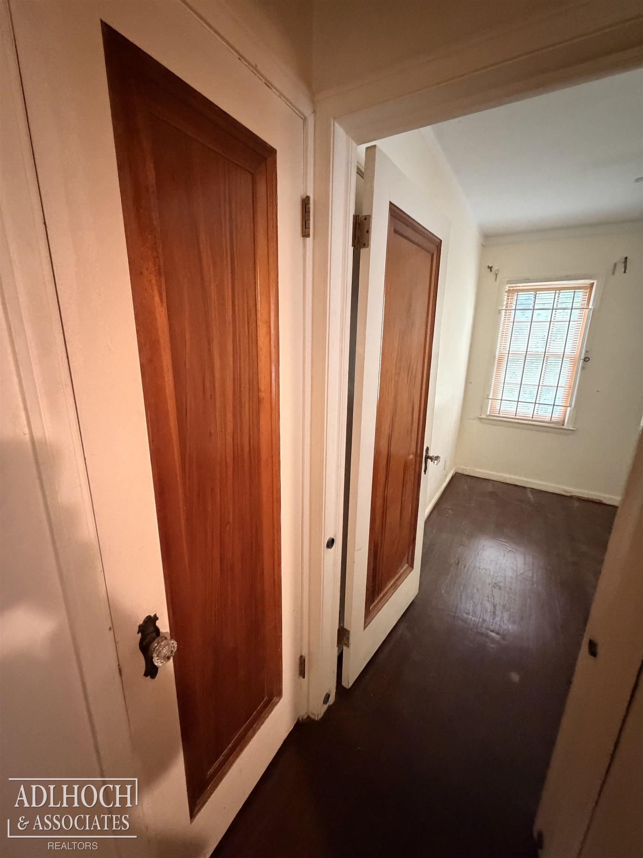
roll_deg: -2.2
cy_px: 429
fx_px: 347
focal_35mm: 14
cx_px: 322
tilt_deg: -13.7
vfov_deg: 102.1
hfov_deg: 85.7
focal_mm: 2.22
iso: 1250
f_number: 2.2
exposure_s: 1/40
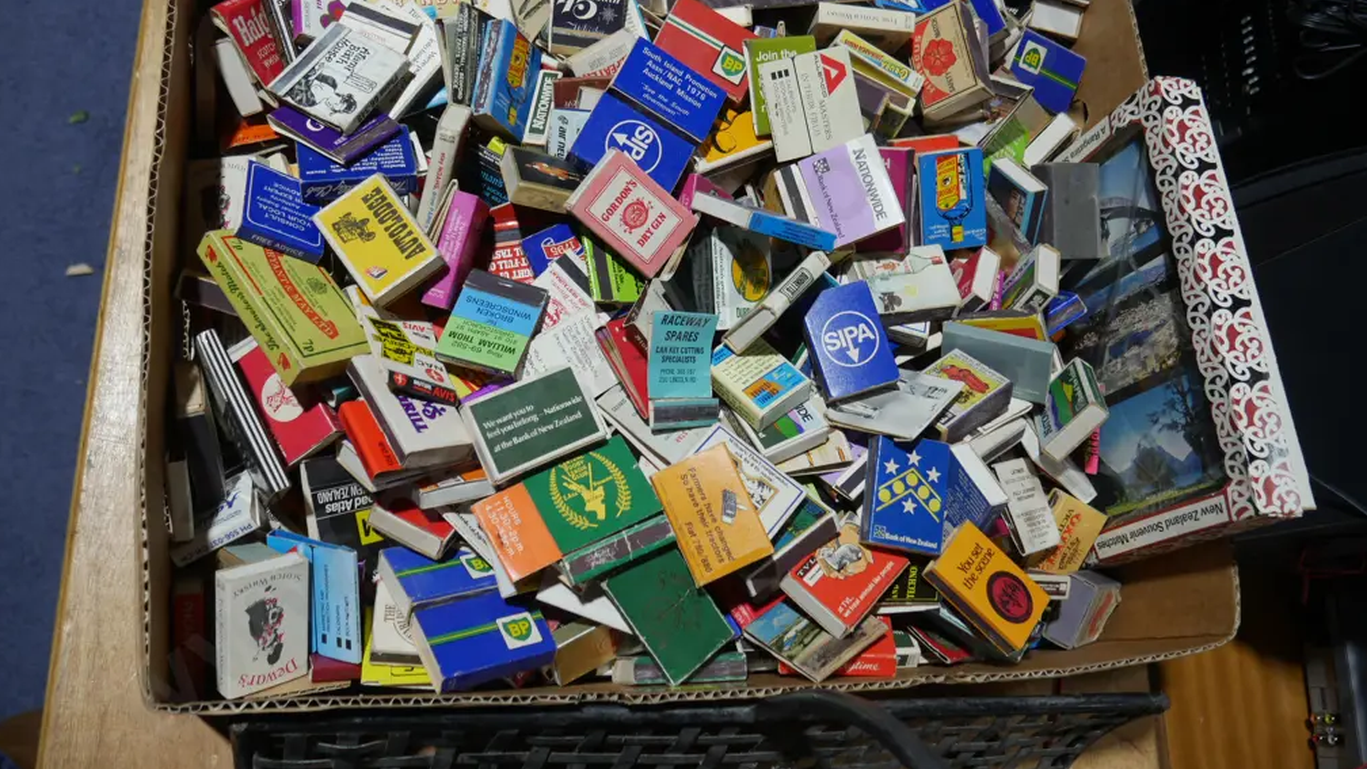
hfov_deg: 62.6
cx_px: 677
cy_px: 309
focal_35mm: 31
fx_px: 1124
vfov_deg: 37.6
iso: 200
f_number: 3.5
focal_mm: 14
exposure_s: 1/80
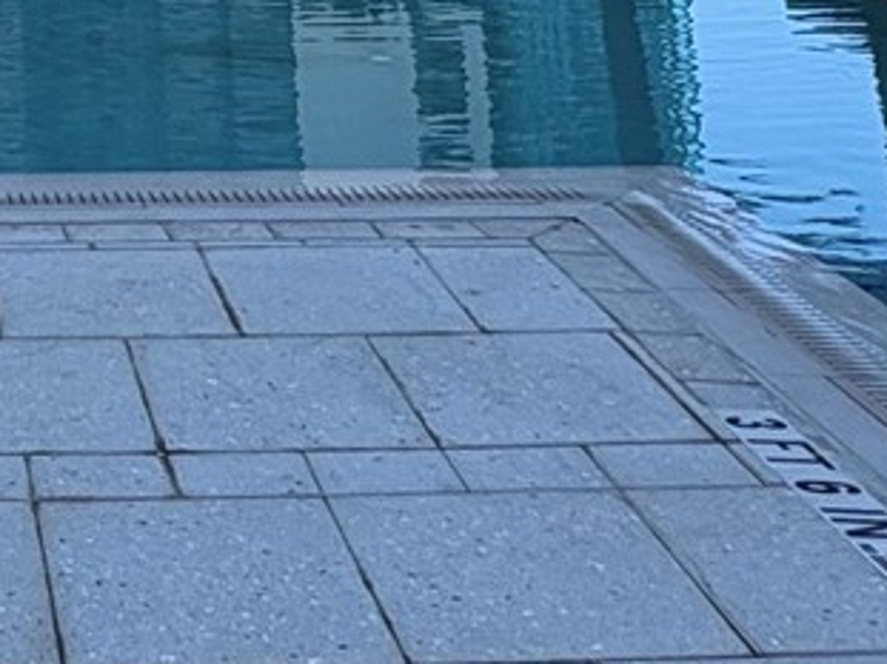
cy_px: -647
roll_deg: +1.3
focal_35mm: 72
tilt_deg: +8.2
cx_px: -214
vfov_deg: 16.1
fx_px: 1844
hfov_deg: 24.2
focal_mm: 2.22
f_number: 2.2
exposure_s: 1/573
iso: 50
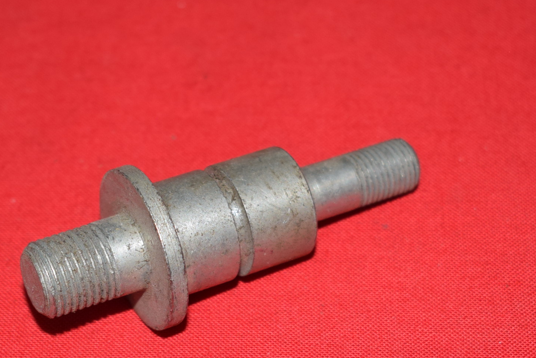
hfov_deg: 18.2
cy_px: 244
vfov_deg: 12.2
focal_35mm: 112
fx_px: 1668
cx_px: 219
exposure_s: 1/200
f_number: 5
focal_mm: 36
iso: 400
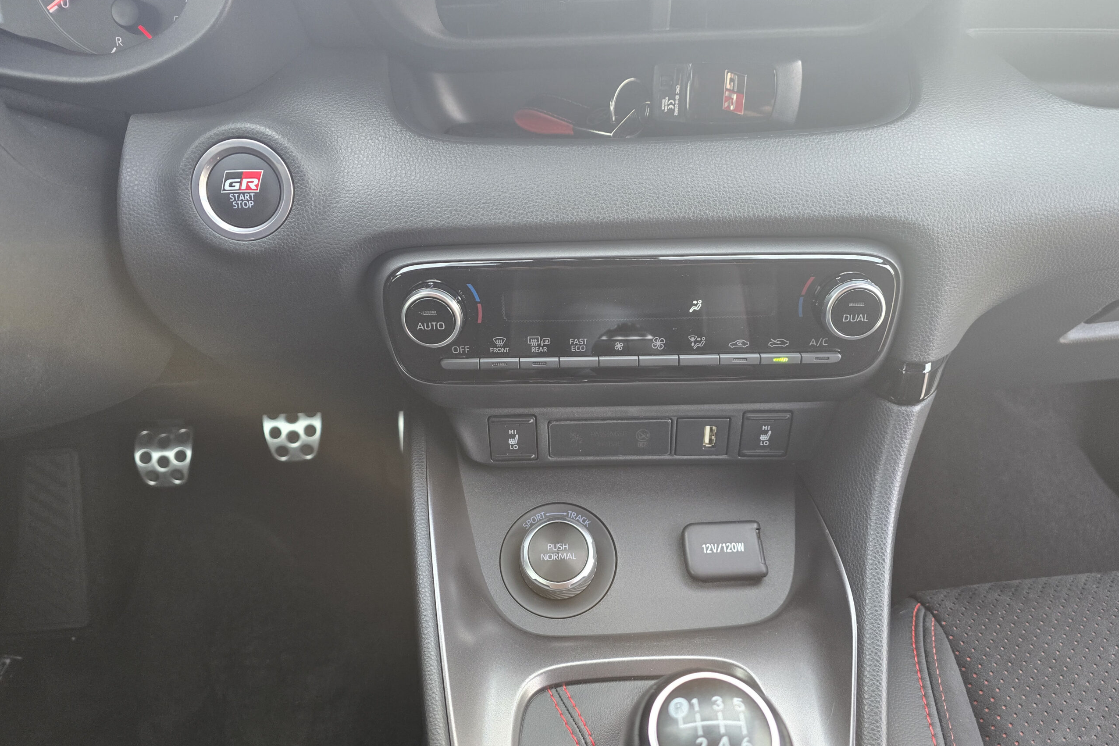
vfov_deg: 53.1
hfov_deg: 73.7
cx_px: 560
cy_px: 387
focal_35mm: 24
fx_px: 746
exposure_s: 1/100
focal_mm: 6.3
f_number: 1.7
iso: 200
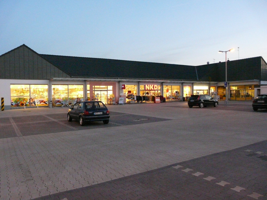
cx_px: 134
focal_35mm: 28
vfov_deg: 49.7
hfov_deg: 63.4
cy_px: 100
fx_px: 216
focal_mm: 4.6
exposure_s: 1/40
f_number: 2.8
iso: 800
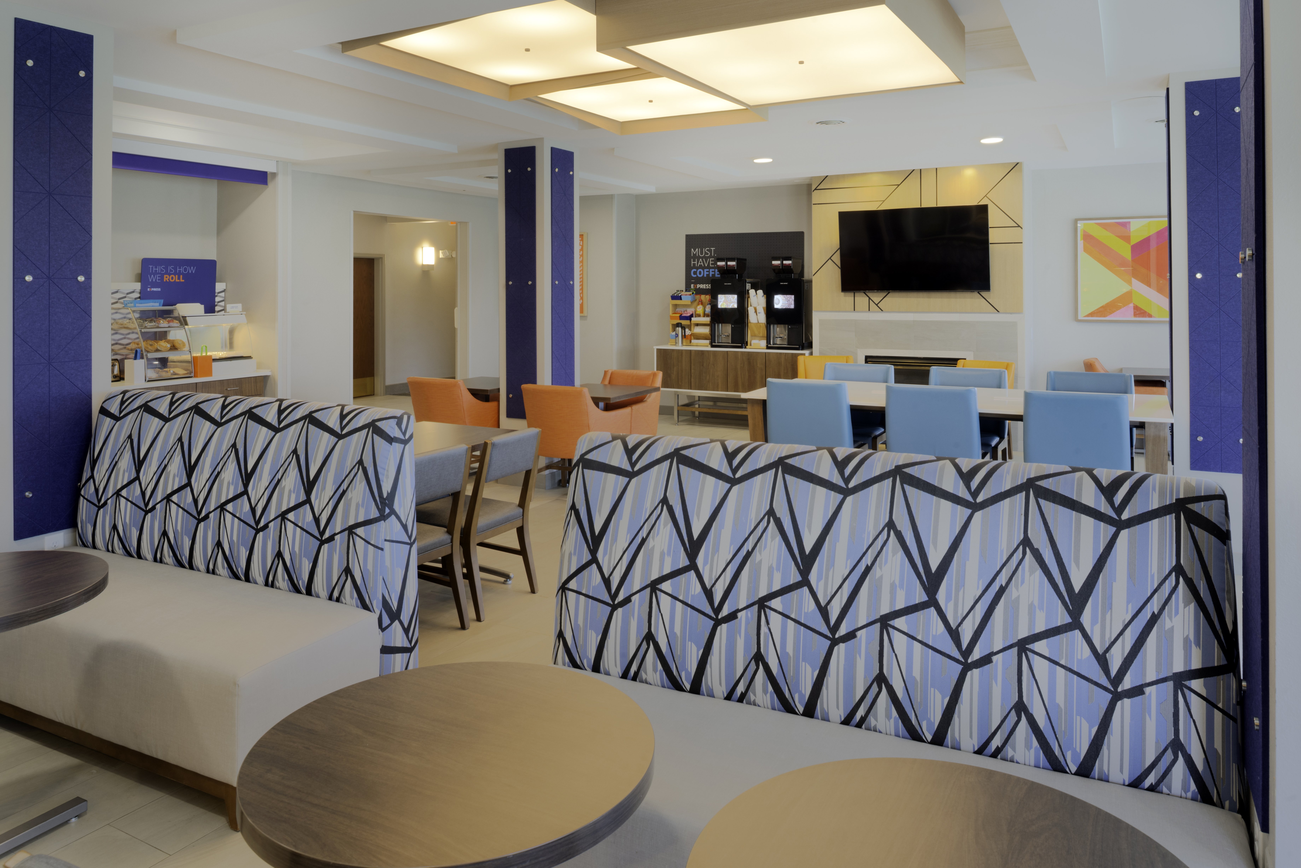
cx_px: 650
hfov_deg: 73.7
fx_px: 868
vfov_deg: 53.2
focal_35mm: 24
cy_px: 434
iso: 400
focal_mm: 24
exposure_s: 1.6
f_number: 13
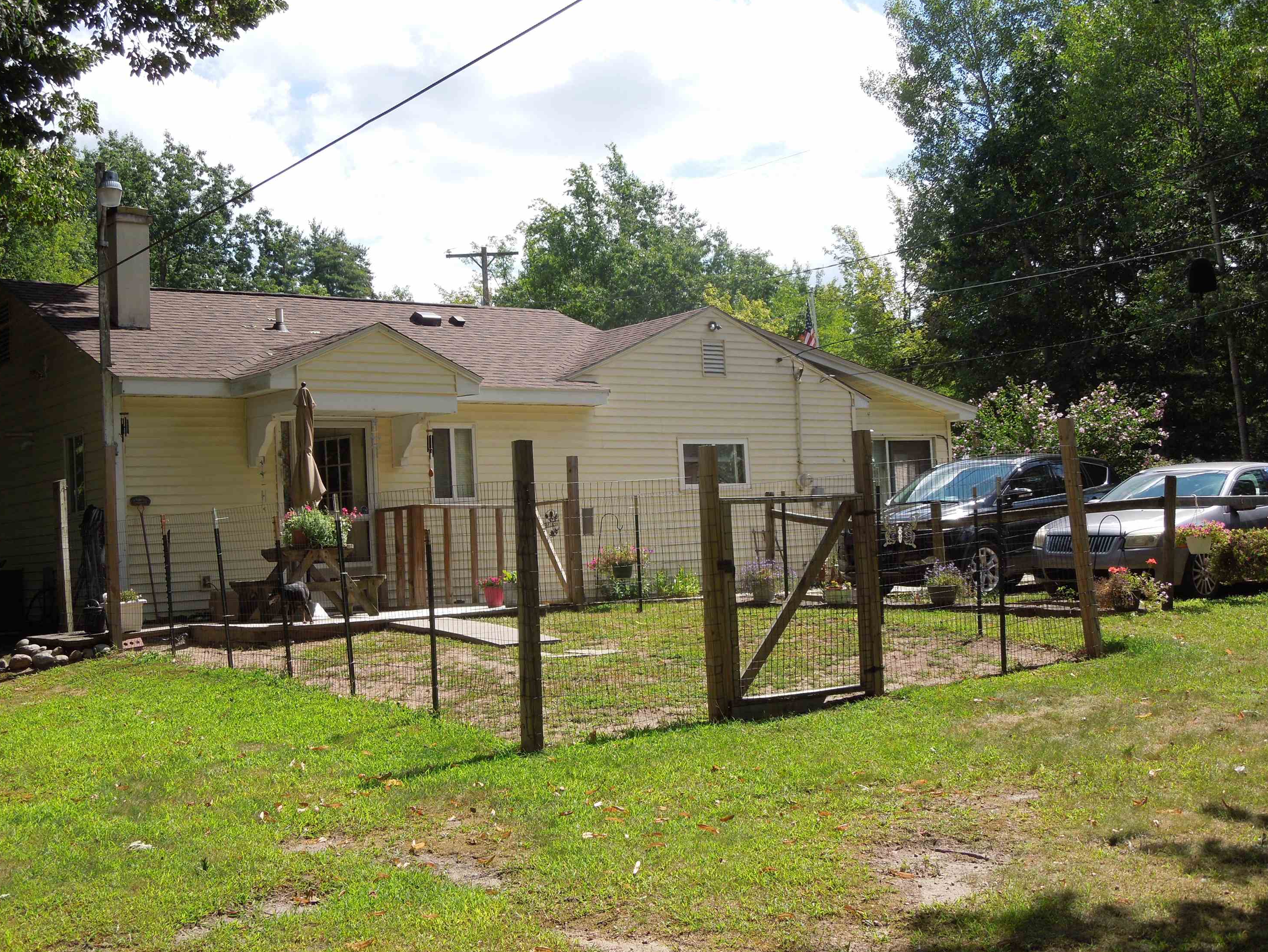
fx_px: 1649
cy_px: 495
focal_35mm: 45
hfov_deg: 42.1
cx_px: 610
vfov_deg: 32.2
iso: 100
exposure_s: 1/500
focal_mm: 7.8
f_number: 3.9
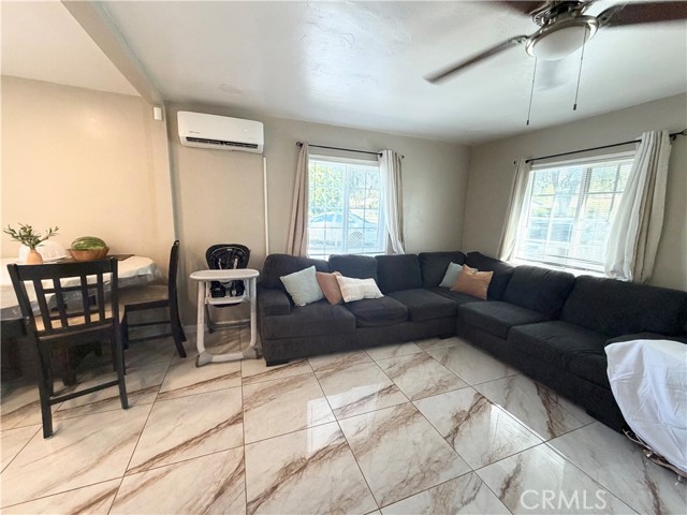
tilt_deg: -9.8
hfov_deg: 102.1
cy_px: 258
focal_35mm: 14
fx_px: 278
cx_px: 344
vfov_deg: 85.7
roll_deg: -2.3
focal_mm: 2.22
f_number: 2.2
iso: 250
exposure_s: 1/60
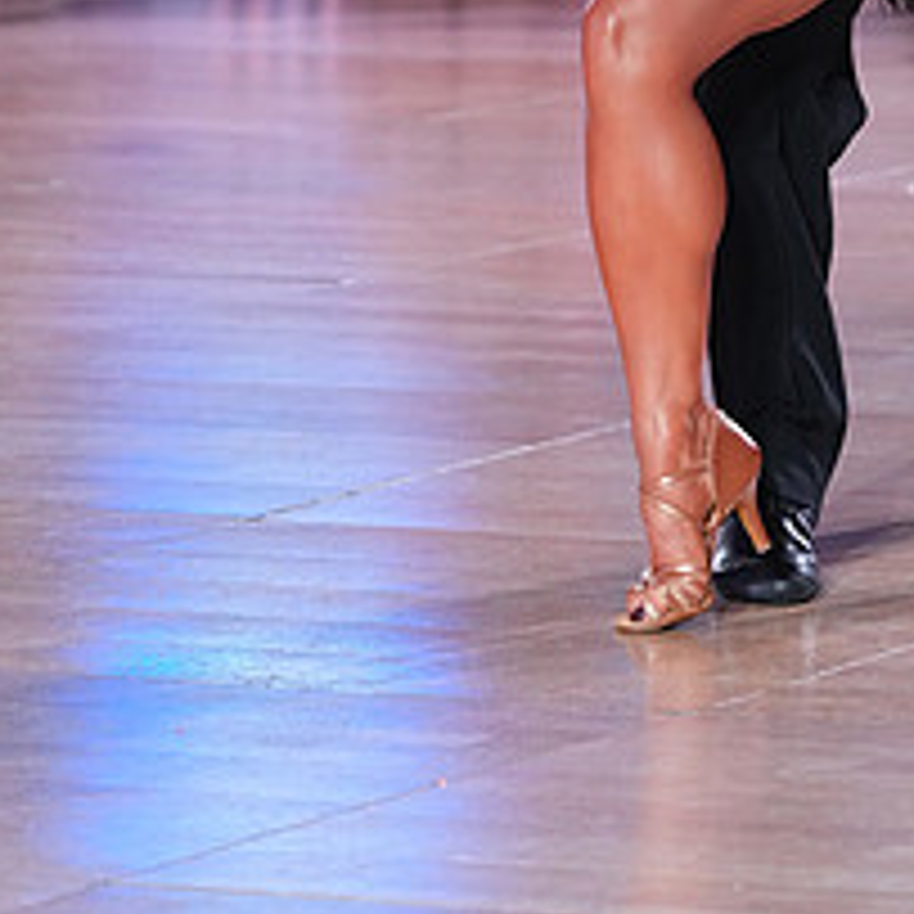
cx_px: 849
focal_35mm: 328
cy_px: -207
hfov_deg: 5.3
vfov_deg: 5.3
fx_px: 9798
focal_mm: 135
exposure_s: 1/250
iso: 2500
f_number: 4
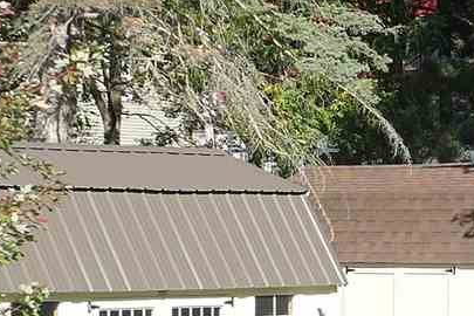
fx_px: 2396
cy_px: 204
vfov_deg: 7.5
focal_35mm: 182
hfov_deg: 11.0
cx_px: 600
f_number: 2.8
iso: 125
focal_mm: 8.8
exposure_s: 1/1600
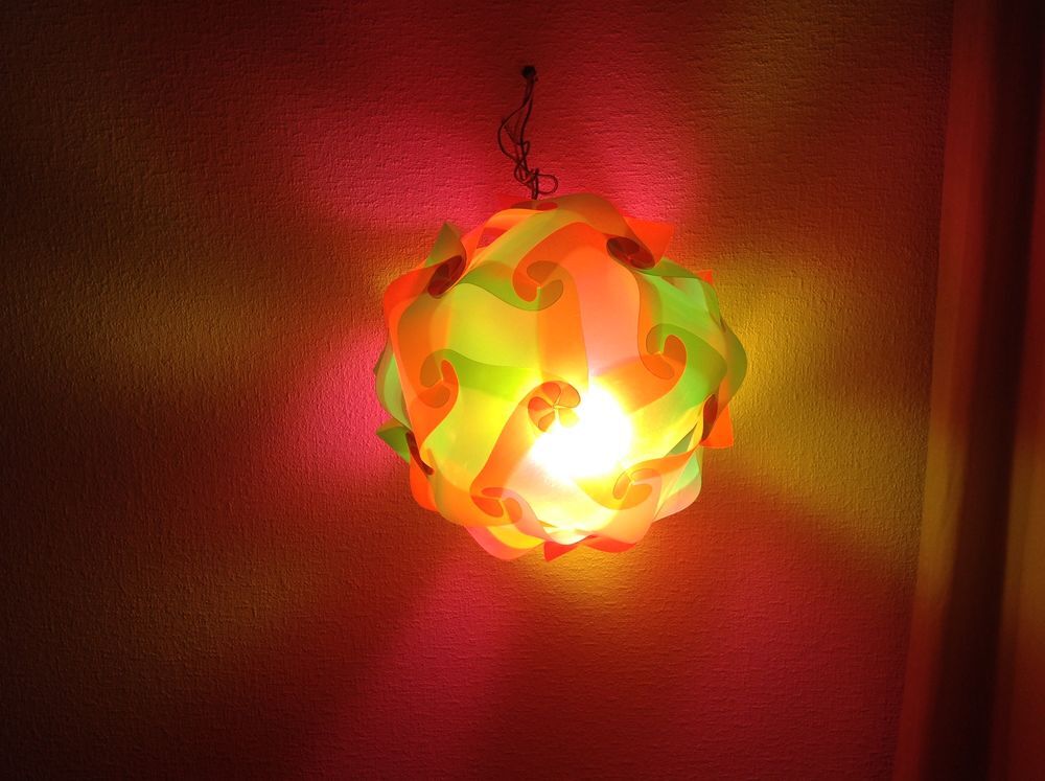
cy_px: 390
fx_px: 1055
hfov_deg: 52.7
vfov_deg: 40.6
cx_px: 522
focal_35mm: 35
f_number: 2.4
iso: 80
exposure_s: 1/50
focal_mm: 4.28
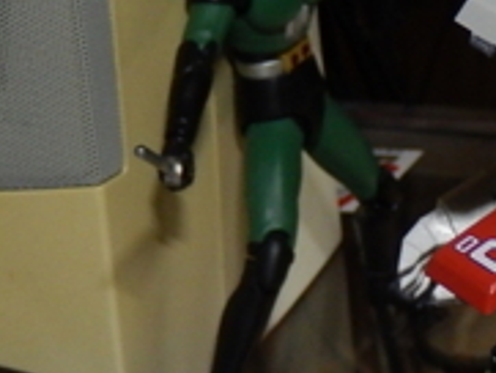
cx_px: 691
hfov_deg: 12.7
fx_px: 2136
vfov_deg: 9.8
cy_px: 436
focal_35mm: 149
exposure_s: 1/10
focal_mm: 8.1
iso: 400
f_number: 4.3
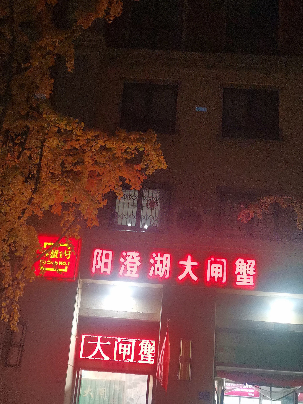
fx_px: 572
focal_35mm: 49
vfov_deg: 38.9
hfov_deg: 29.7
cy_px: 202
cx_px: 152
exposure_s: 1/50
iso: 160
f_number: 1.8
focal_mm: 5.5
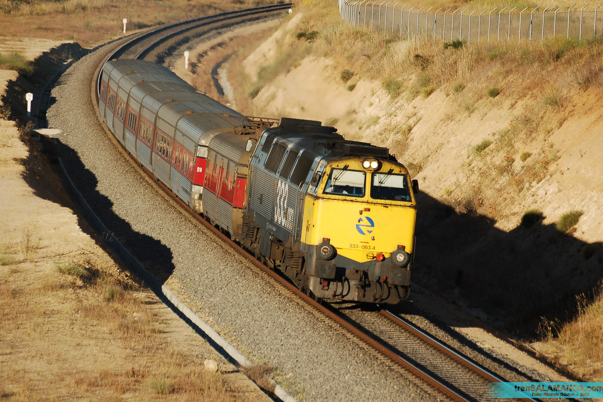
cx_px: 302
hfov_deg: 7.0
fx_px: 4899
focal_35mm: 292
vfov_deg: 4.7
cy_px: 201
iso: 200
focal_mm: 195
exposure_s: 1/1000
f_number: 5
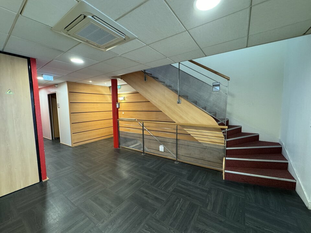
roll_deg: +1.0
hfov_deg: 102.1
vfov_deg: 85.7
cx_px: 156
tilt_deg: -4.5
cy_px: 116
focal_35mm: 14
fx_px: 126
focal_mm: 2.22
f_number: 2.2
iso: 320
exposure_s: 1/50
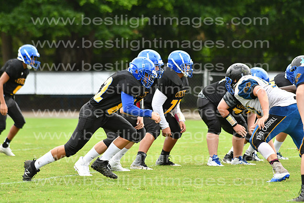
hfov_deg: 9.8
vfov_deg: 6.5
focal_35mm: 210
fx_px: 1774
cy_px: 102
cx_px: 152
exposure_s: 1/1250
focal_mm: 140
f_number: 3.5
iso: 800
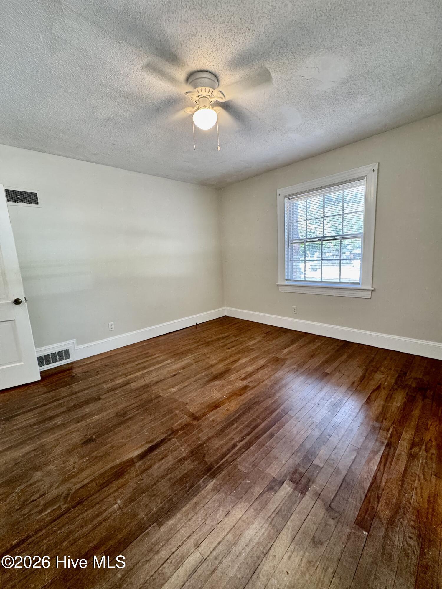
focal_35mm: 14
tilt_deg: -9.0
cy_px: 294
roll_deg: +4.0
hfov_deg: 85.7
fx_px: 238
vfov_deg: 102.1
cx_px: 221
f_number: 2.2
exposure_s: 1/60
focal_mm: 2.22
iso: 250
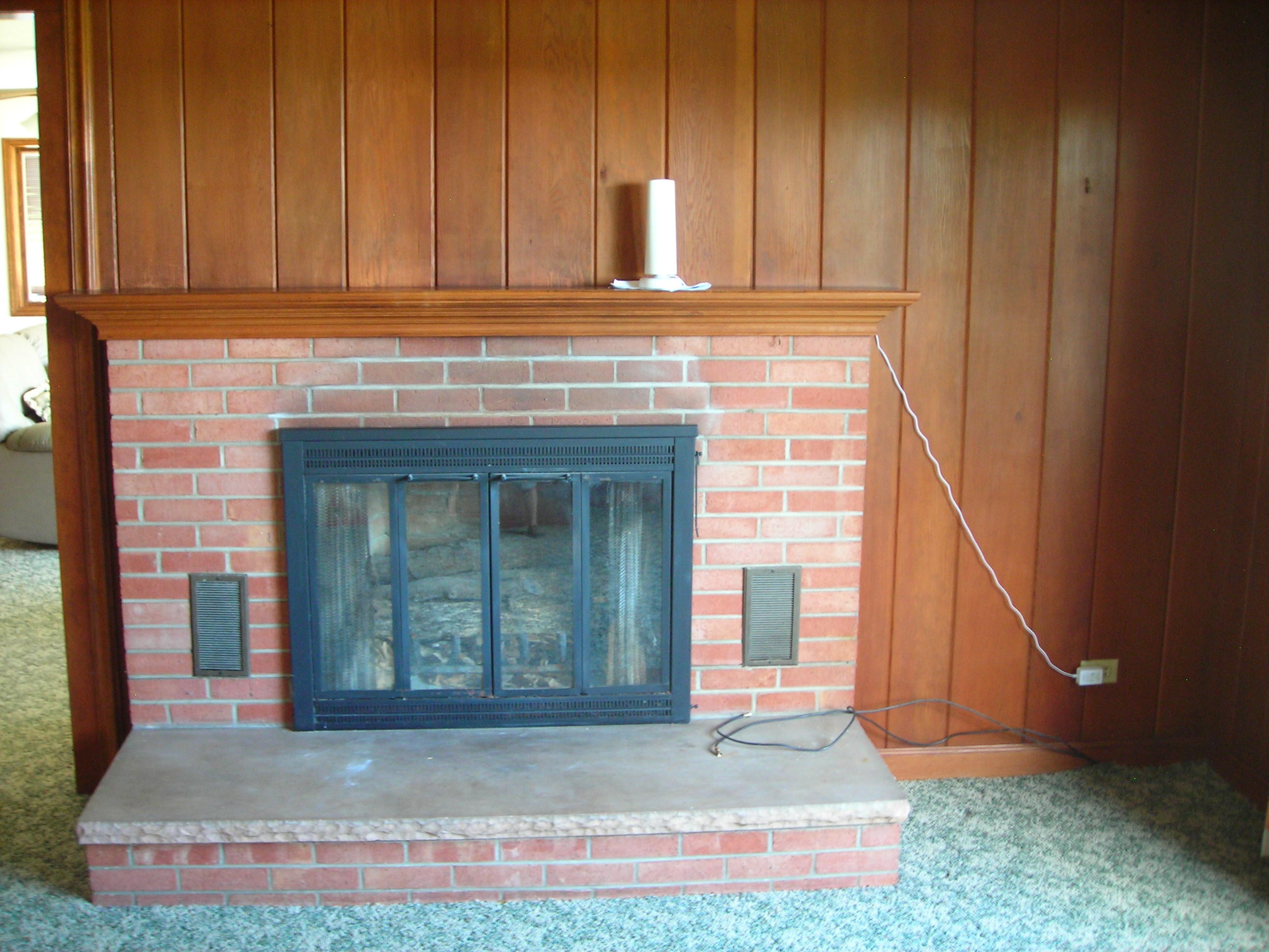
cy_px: 476
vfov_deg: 37.7
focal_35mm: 38
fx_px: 1393
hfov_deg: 49.0
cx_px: 634
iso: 94
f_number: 3.2
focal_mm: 6.3
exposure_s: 1/3.9
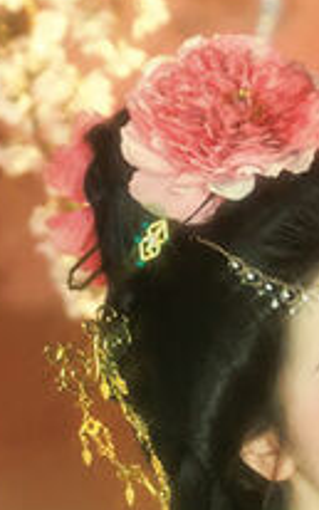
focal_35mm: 473
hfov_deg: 2.8
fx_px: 6570
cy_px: 792
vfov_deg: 4.4
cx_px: 114
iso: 640
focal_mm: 91
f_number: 2.8
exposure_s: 1/200
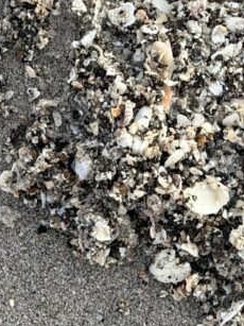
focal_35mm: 160
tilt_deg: -74.7
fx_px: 1505
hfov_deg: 9.0
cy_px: -93
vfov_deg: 12.0
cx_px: 377
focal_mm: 6.76
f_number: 1.78
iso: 250
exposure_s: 1/59
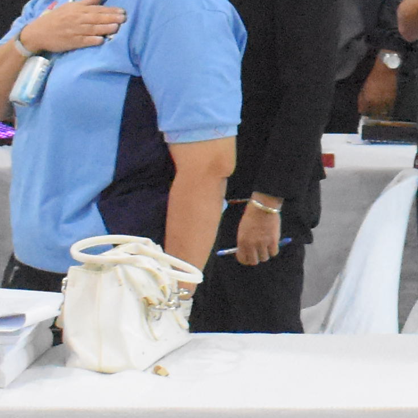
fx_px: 3129
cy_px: -44
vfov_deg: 7.6
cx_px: 978
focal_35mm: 229
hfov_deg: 7.2
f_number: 3.8
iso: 5600
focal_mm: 22
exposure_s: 1/125
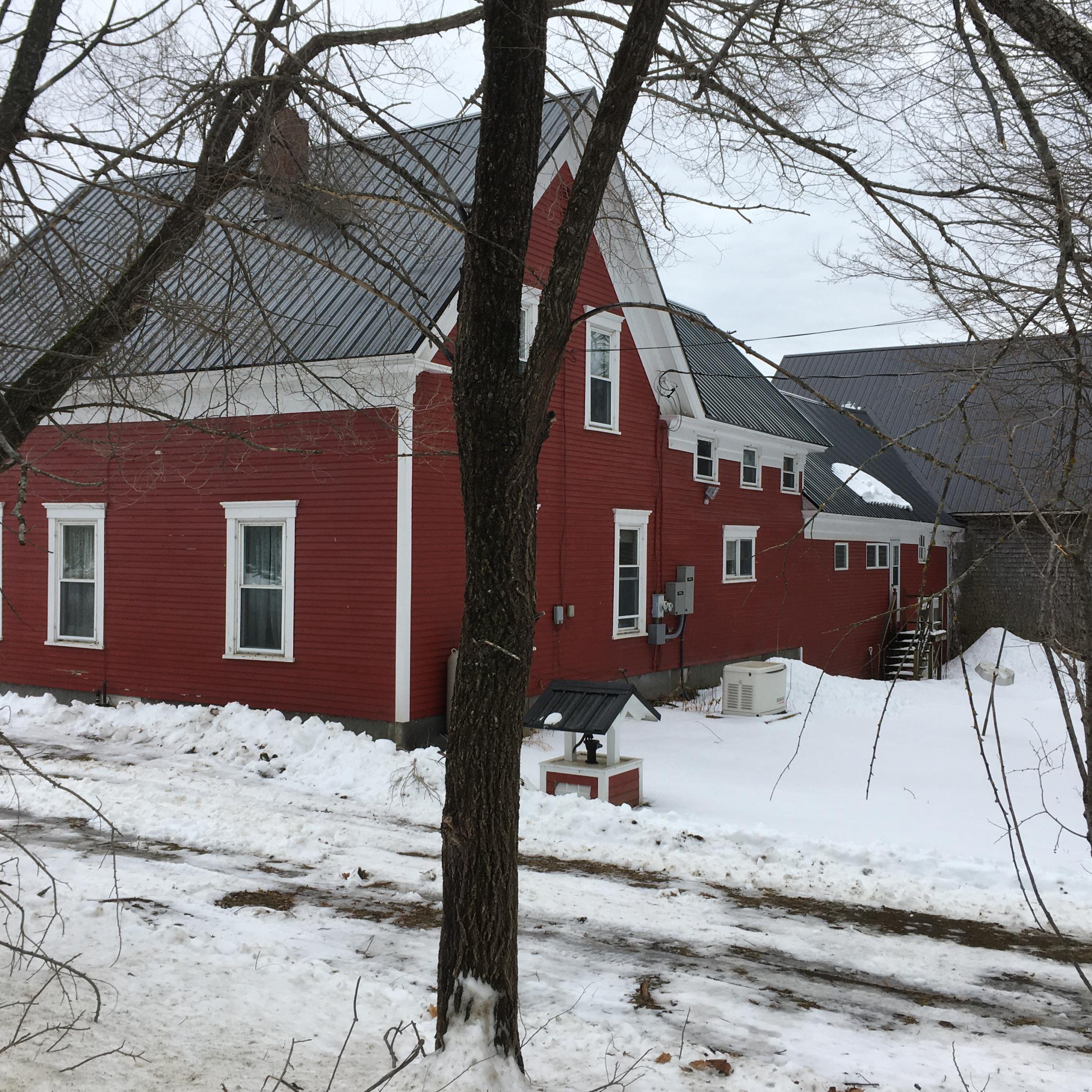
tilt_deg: -0.2
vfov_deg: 47.2
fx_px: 1249
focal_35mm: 35
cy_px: 538
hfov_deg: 47.2
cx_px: 523
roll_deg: +0.0
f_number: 2.2
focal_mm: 4.15
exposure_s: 1/358
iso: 25
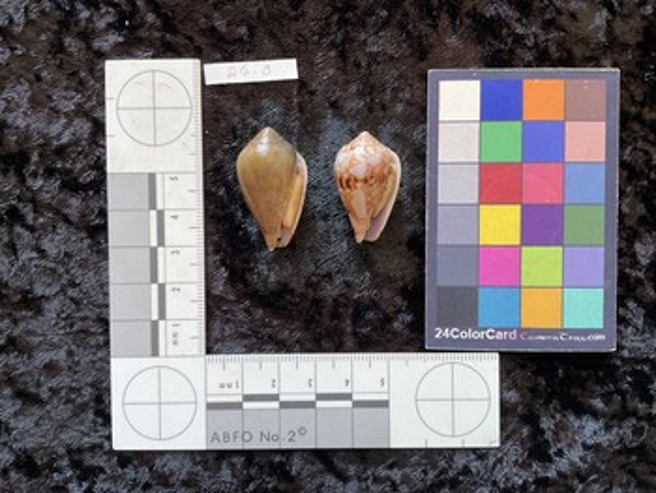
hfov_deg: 61.6
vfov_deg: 48.3
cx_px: 328
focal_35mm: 29
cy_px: 246
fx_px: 550
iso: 50
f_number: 1.8
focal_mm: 3
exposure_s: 1/60
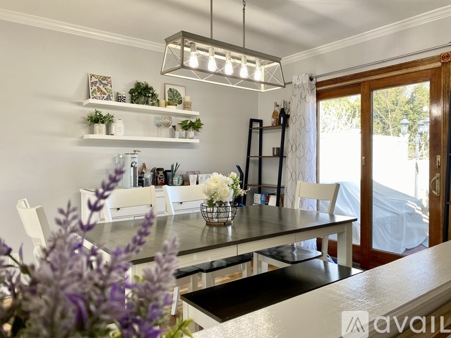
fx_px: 339
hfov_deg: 67.3
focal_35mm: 26
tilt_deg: -0.6
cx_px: 226
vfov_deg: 53.0
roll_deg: +0.0
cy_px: 169
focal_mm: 4.25
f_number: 1.8
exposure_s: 1/120
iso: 50
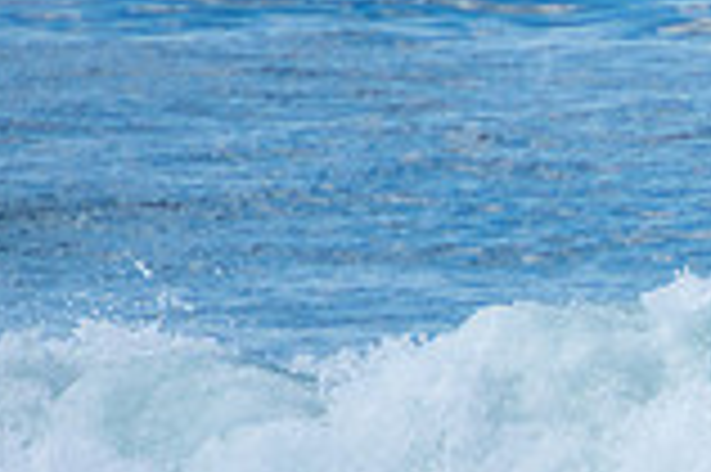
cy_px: 515
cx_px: 1134
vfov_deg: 0.6
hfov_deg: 0.9
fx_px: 43582
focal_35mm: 2209
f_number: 5.6
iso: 400
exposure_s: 1/2000
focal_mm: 400
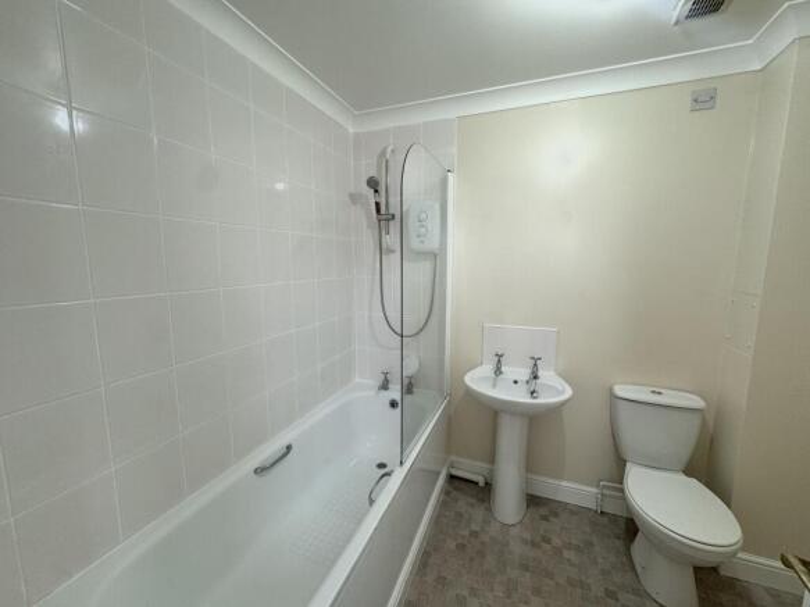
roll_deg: -0.4
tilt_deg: -7.9
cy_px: 304
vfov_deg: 85.7
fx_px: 328
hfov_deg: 102.1
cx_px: 405
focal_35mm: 14
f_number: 2.2
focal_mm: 2.22
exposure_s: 1/99
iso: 125
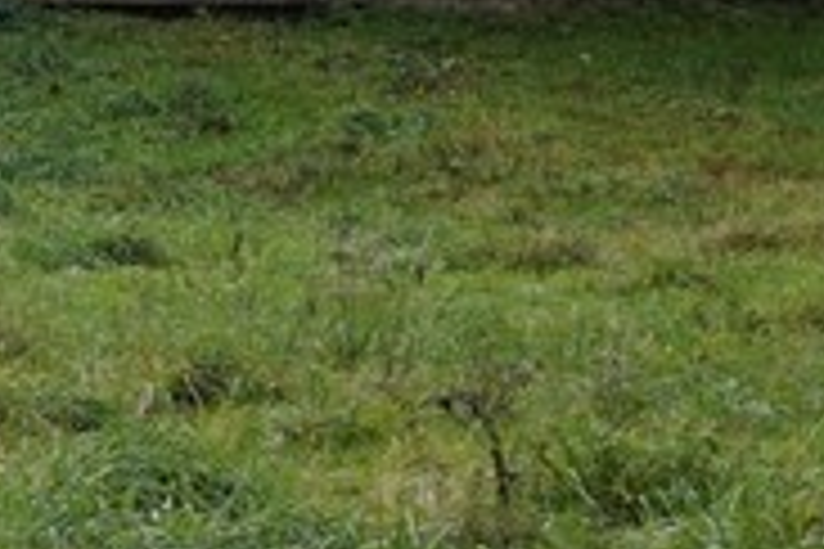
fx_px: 5515
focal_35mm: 241
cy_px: -115
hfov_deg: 8.0
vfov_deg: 5.7
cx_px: -1015
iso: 100
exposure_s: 1/60
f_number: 7.1
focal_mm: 27
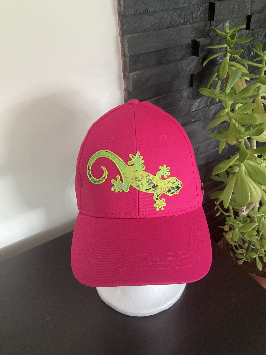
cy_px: 178
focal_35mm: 29
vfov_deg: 61.7
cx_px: 133
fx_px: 297
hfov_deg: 48.2
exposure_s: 1/60
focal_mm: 3
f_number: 1.8
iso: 250
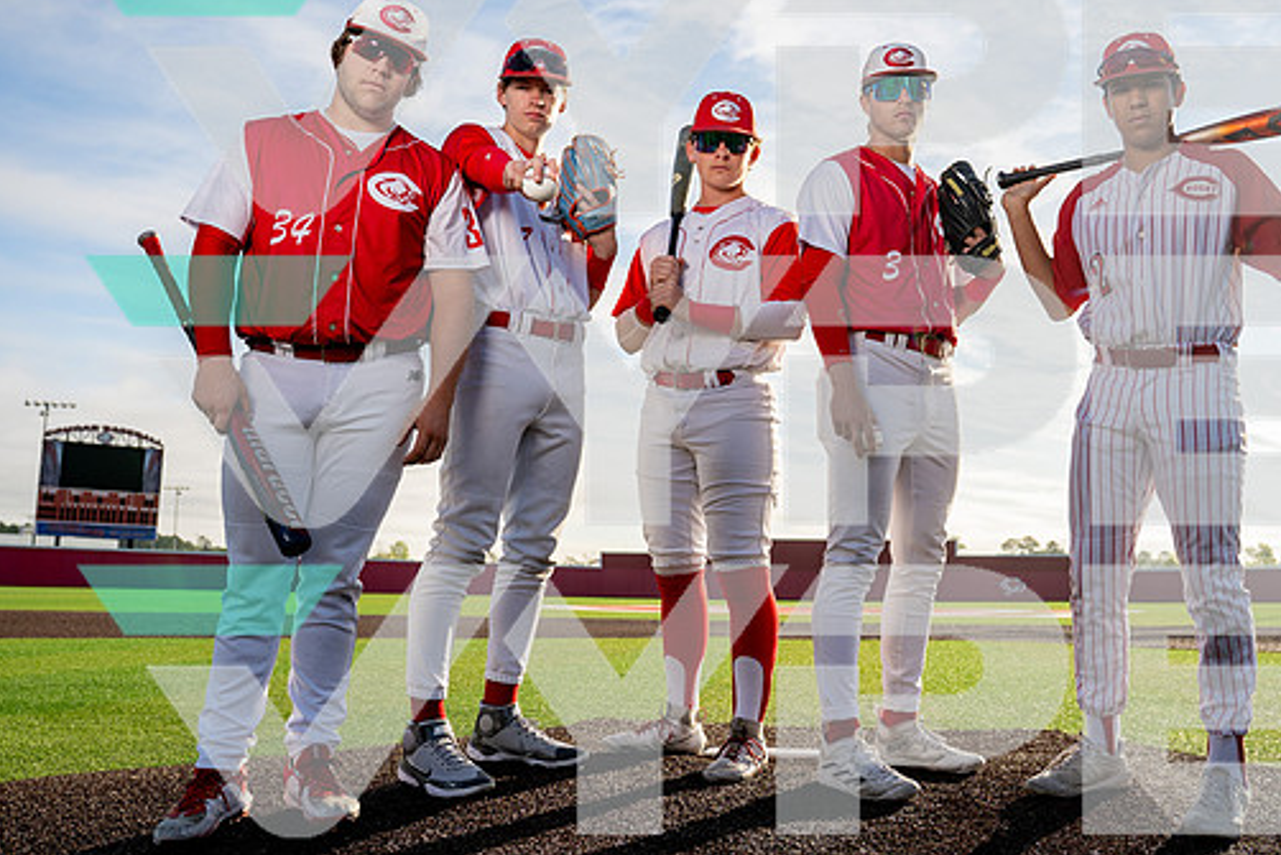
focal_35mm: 34
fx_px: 1210
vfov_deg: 38.9
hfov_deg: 55.6
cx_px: 736
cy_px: 389
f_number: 4
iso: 100
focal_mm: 26
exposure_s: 1/1000
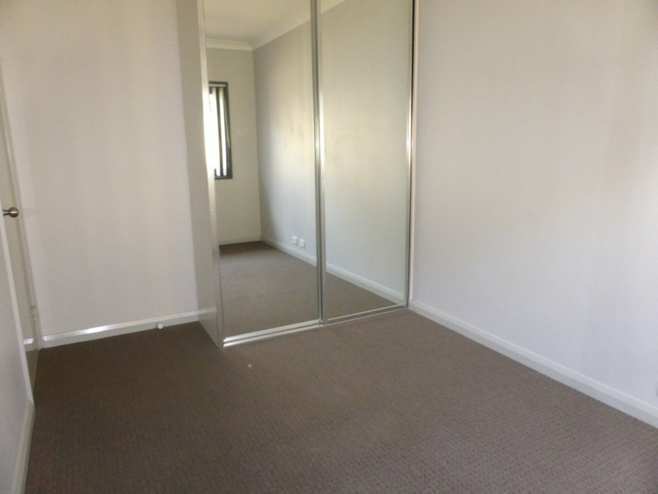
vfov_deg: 56.8
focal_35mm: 24
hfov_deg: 71.6
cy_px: 247
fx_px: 456
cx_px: 329
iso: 800
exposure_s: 1/60
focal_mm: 4.3
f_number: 3.3
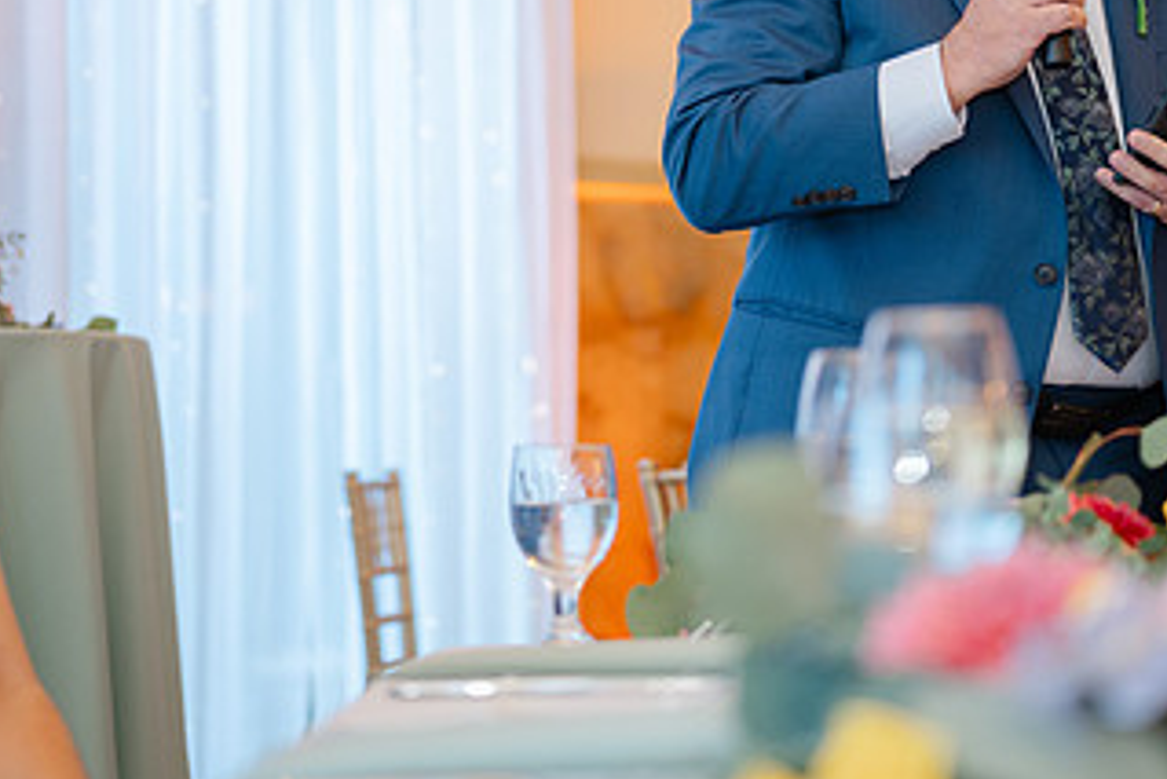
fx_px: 2951
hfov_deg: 22.4
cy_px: 93
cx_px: 519
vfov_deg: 14.9
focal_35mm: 91
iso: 320
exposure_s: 1/100
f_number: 1.8
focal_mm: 50
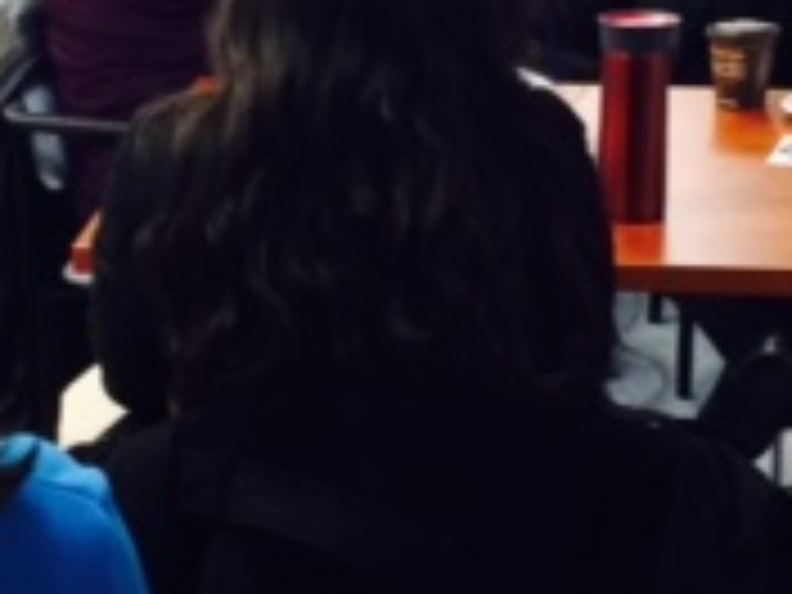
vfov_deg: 13.6
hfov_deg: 18.0
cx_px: 328
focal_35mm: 109
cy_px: 256
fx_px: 2494
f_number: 2.2
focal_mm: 4.12
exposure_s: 1/30
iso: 160
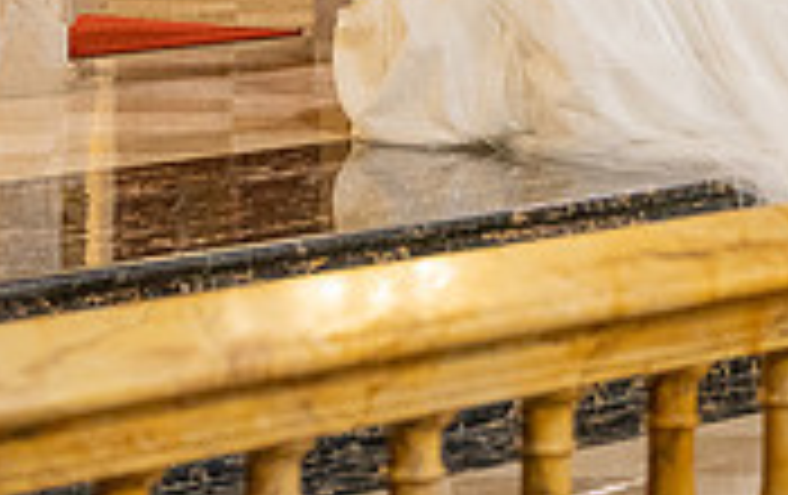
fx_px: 4216
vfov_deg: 6.6
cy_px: -423
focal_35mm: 196
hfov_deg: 10.7
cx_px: 333
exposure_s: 1/200
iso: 3200
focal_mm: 75
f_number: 4
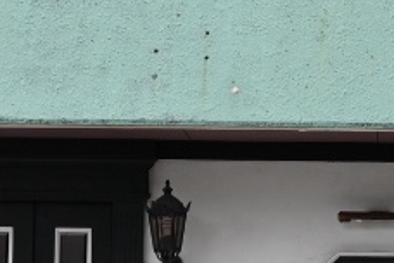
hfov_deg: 10.0
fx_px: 2254
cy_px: 187
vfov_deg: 6.7
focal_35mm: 206
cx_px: 323
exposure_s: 1/160
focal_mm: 29
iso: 180
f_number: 7.1
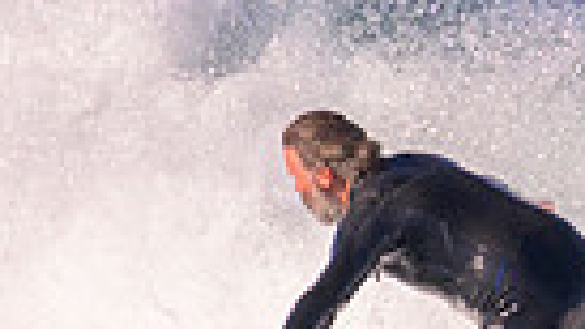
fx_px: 54901
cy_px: 446
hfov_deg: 0.6
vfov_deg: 0.3
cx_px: 303
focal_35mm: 3540
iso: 900
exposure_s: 1/2000
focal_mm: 800
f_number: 11
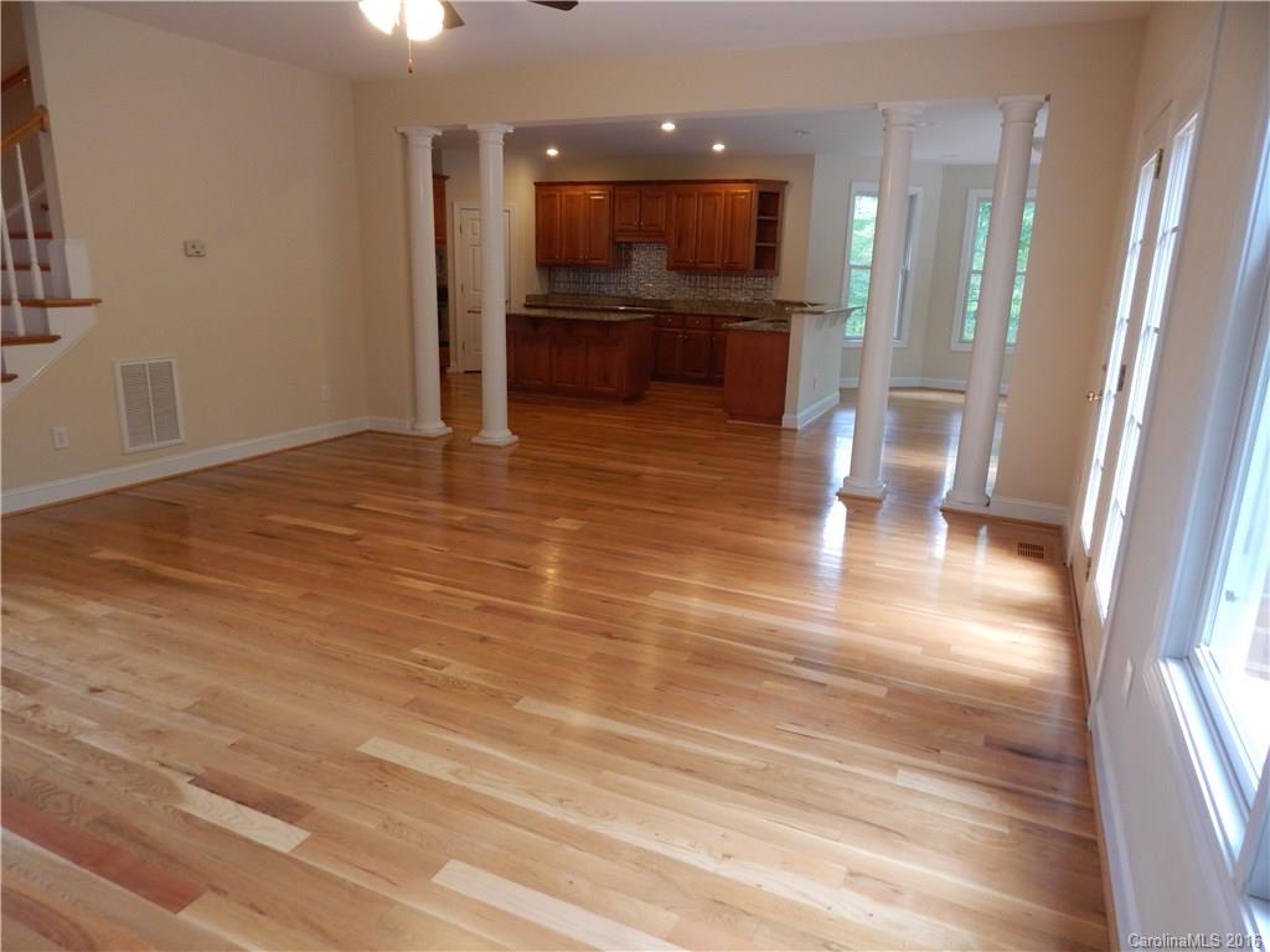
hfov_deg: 76.4
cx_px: 635
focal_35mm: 22
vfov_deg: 61.1
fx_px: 807
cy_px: 476
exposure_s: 1/30
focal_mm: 4
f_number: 3
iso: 180
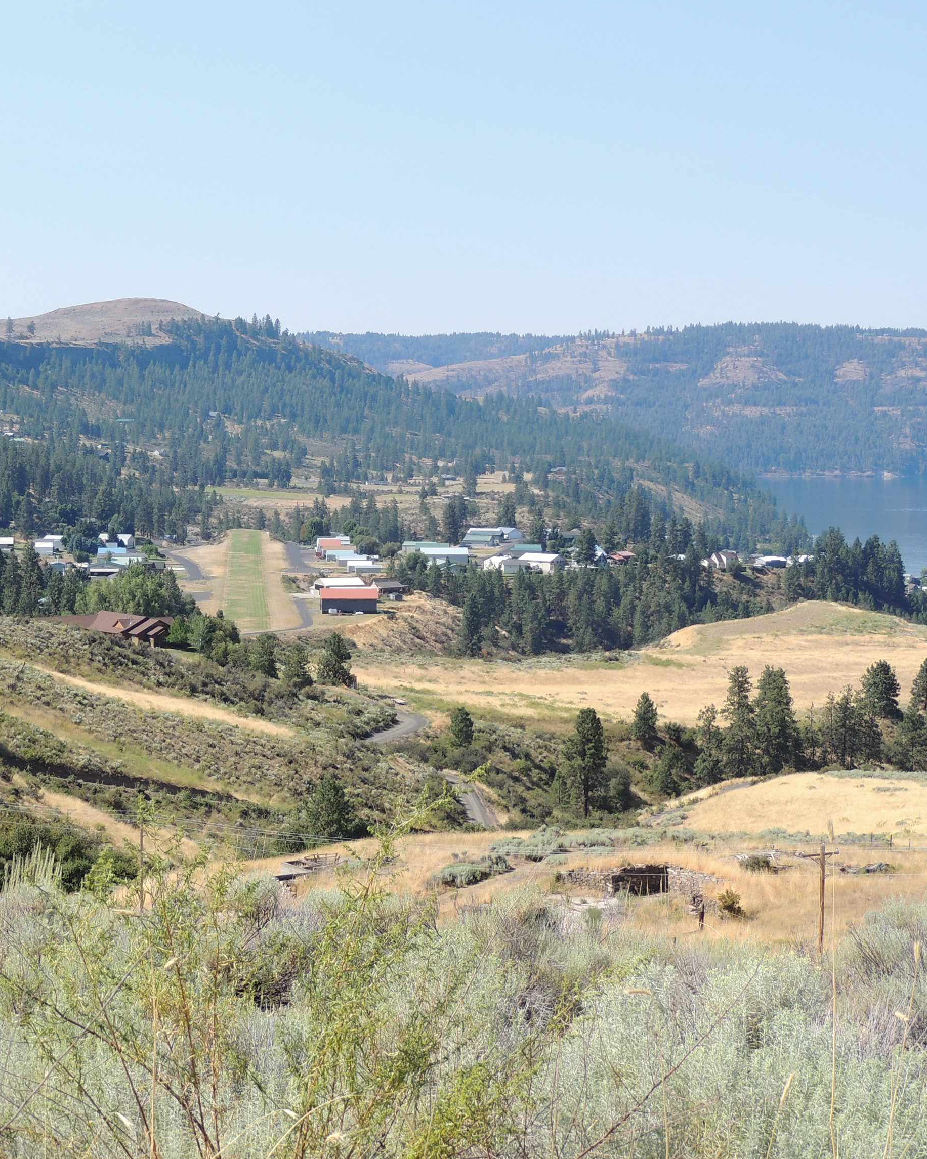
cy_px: 577
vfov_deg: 26.4
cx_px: 213
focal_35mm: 72
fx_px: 2470
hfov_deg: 21.1
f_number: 3.7
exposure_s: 1/640
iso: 100
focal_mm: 9.8
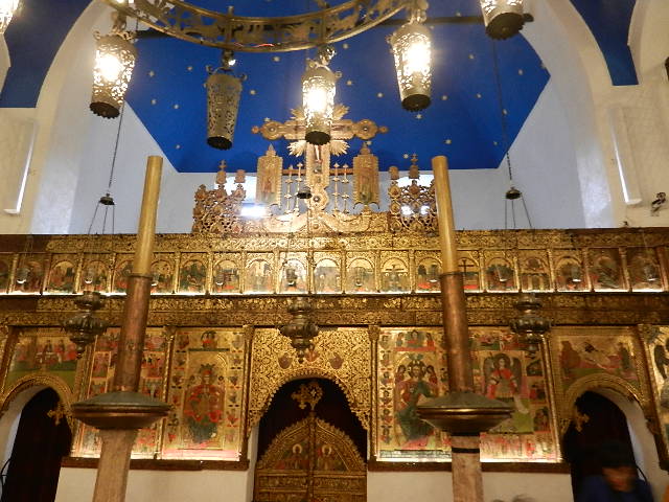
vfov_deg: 54.9
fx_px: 483
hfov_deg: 69.4
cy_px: 251
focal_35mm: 25
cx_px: 334
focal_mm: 4.5
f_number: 3.5
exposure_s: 1/5
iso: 400
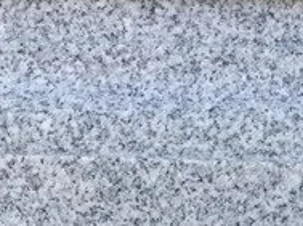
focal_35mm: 148
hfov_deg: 12.4
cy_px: 506
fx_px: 1293
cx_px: 523
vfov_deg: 9.2
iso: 25
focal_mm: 3.3
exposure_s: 1/331
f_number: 2.4
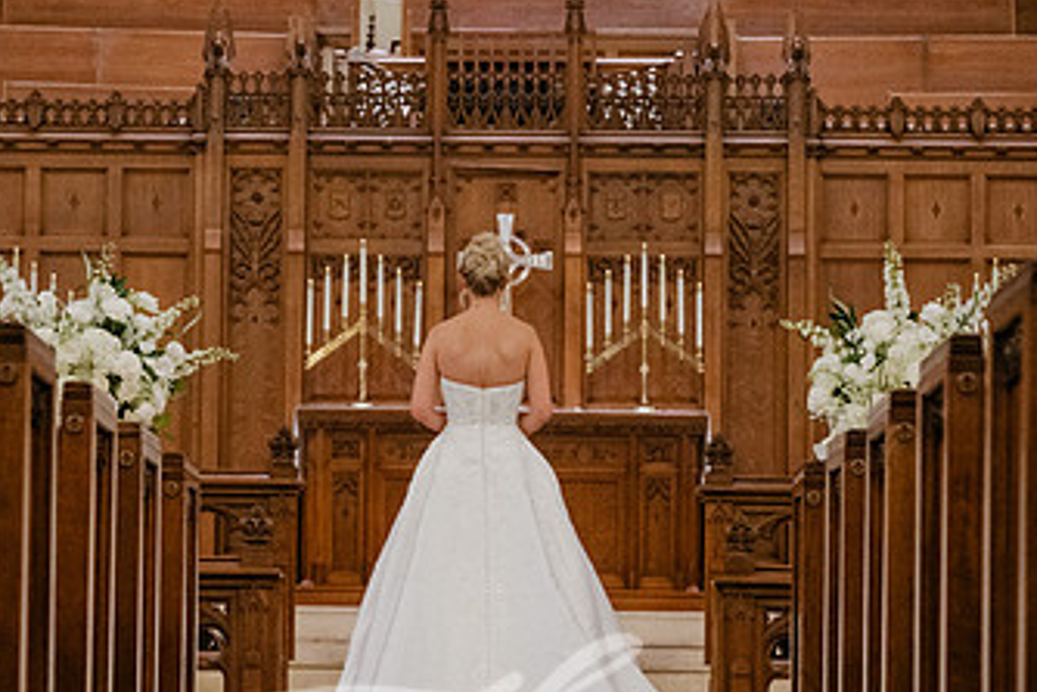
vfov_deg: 12.1
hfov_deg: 18.1
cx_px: 463
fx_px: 3256
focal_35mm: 113
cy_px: 458
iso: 6400
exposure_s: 1/125
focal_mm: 65
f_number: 2.8
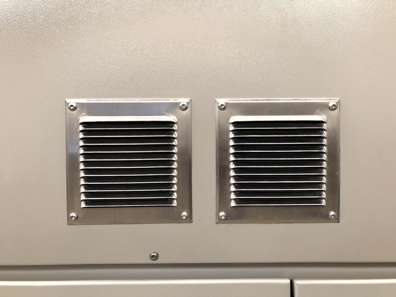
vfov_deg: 49.8
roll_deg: -0.7
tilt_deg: -1.1
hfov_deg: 63.4
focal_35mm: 28
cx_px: 198
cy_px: 148
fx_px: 320
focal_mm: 4
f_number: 1.8
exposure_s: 1/40
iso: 25
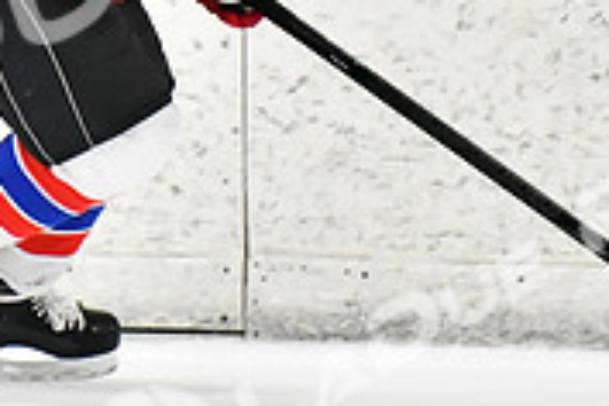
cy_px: -40
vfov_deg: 1.4
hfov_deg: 2.1
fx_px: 16645
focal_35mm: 984
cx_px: 69
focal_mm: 200
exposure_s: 1/1600
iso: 6400
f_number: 2.8
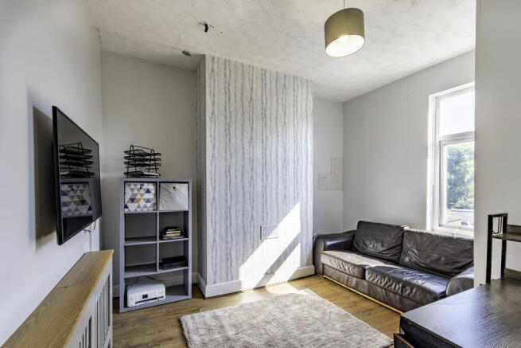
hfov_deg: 100.4
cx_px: 260
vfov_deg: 77.4
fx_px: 217
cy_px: 174
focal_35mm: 15
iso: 100
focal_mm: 10
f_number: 8
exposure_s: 1/40
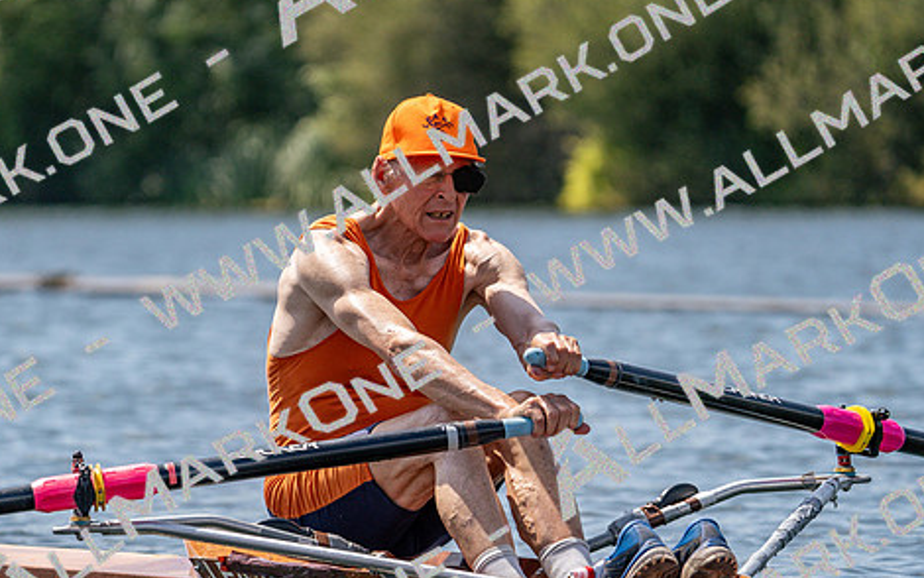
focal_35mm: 360
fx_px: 9068
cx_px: 383
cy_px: 335
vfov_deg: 3.7
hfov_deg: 5.8
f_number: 5.6
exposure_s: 1/2000
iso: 320
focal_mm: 286
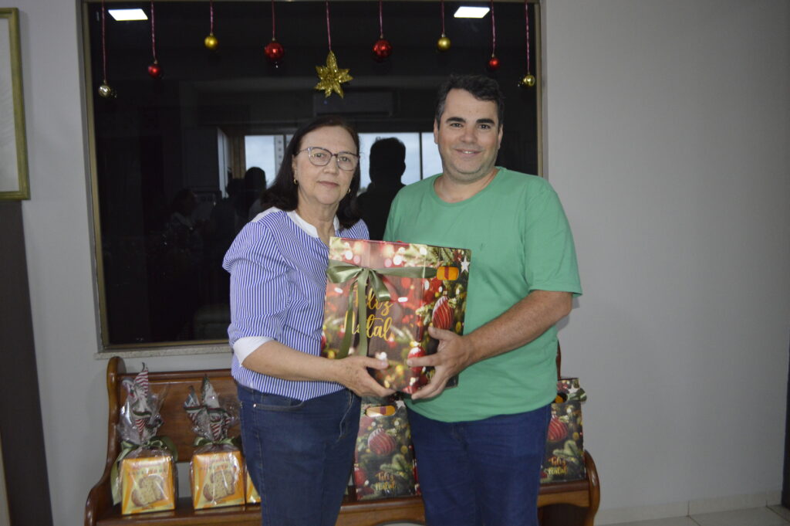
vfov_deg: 39.9
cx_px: 395
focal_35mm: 33
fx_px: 724
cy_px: 263
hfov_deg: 57.3
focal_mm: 22
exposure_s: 1/60
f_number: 3.8
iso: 1600
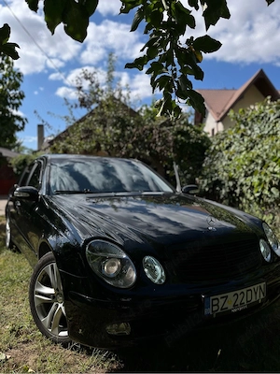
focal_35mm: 26
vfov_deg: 67.3
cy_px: 187
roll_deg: -0.4
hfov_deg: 53.1
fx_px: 280
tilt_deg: -1.3
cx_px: 140
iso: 50
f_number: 1.6
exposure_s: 1/3311
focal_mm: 5.1
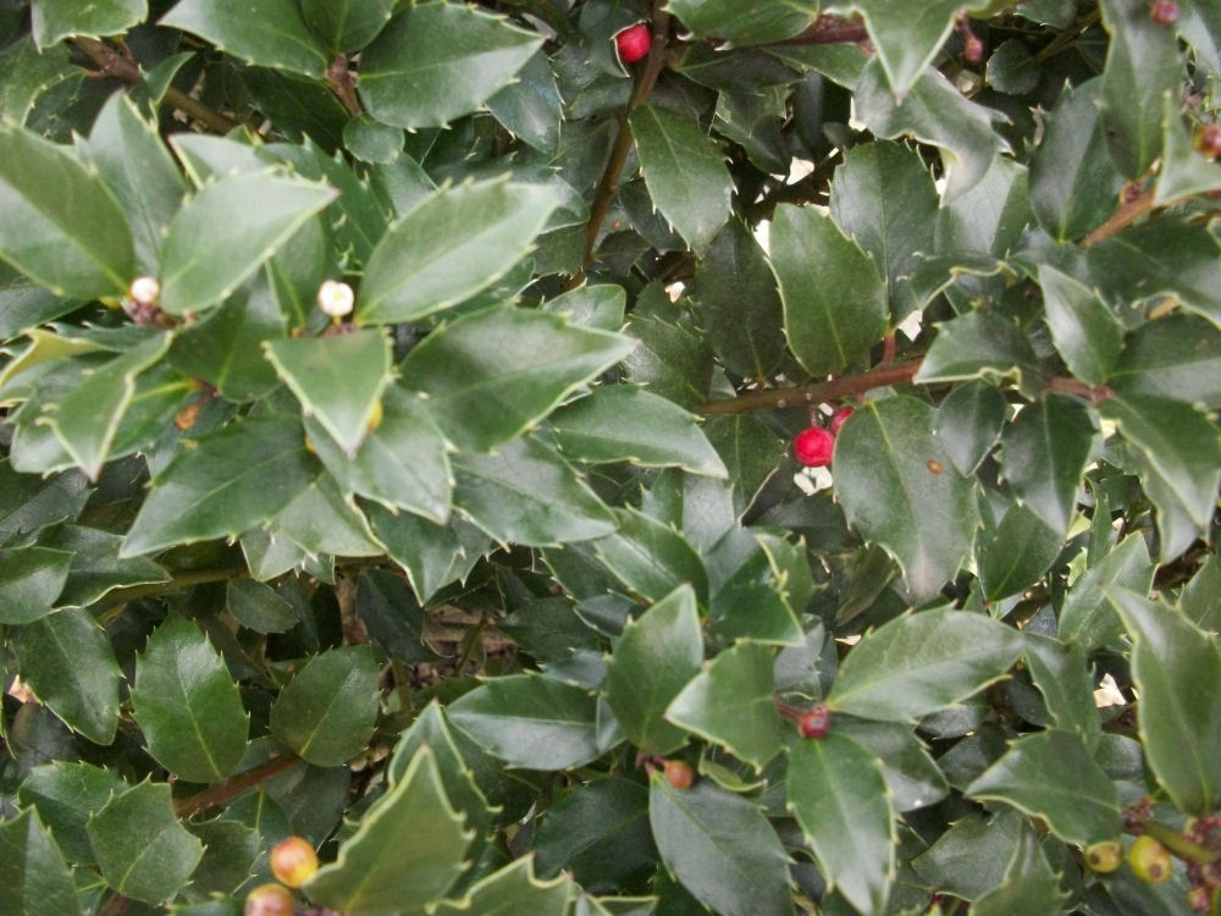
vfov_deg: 40.7
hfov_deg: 52.6
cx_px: 610
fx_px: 1235
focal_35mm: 35
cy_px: 458
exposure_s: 1/500
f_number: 3.1
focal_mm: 6.3
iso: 405
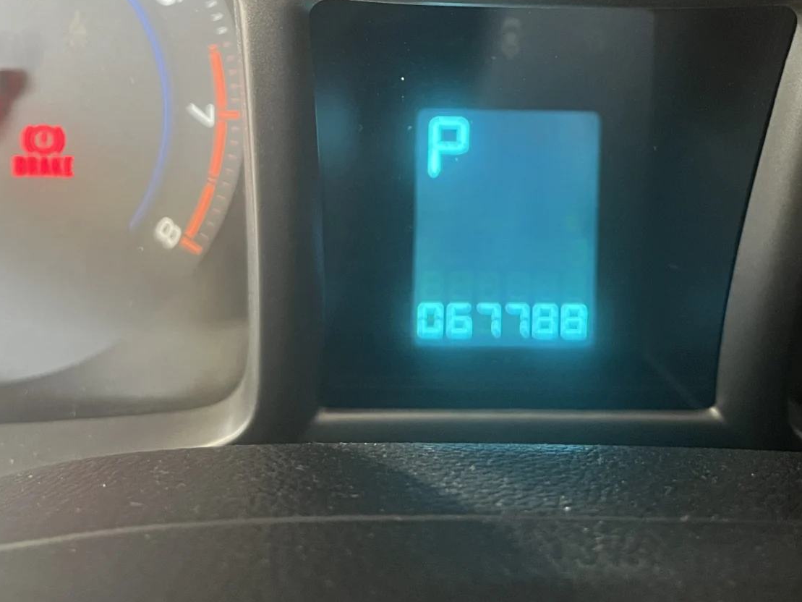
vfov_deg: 29.0
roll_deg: -3.6
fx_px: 1112
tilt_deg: -28.1
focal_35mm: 48
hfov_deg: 39.5
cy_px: 53
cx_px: 479
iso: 640
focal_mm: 5.1
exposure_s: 1/40
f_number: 1.6
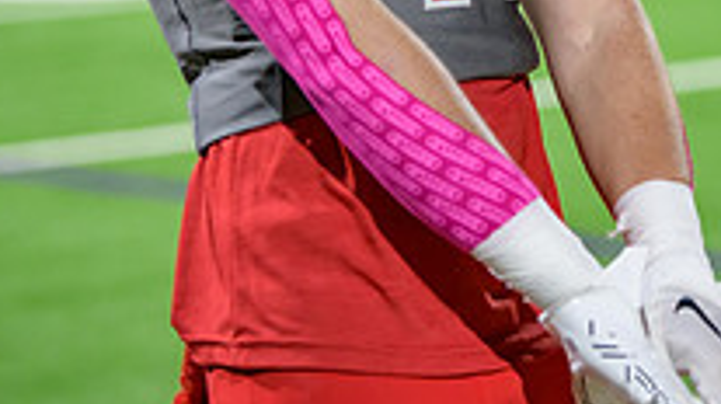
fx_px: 4565
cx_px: 442
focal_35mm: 239
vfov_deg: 5.0
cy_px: -167
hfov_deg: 9.0
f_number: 2.8
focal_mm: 105
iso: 1600
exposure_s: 1/250
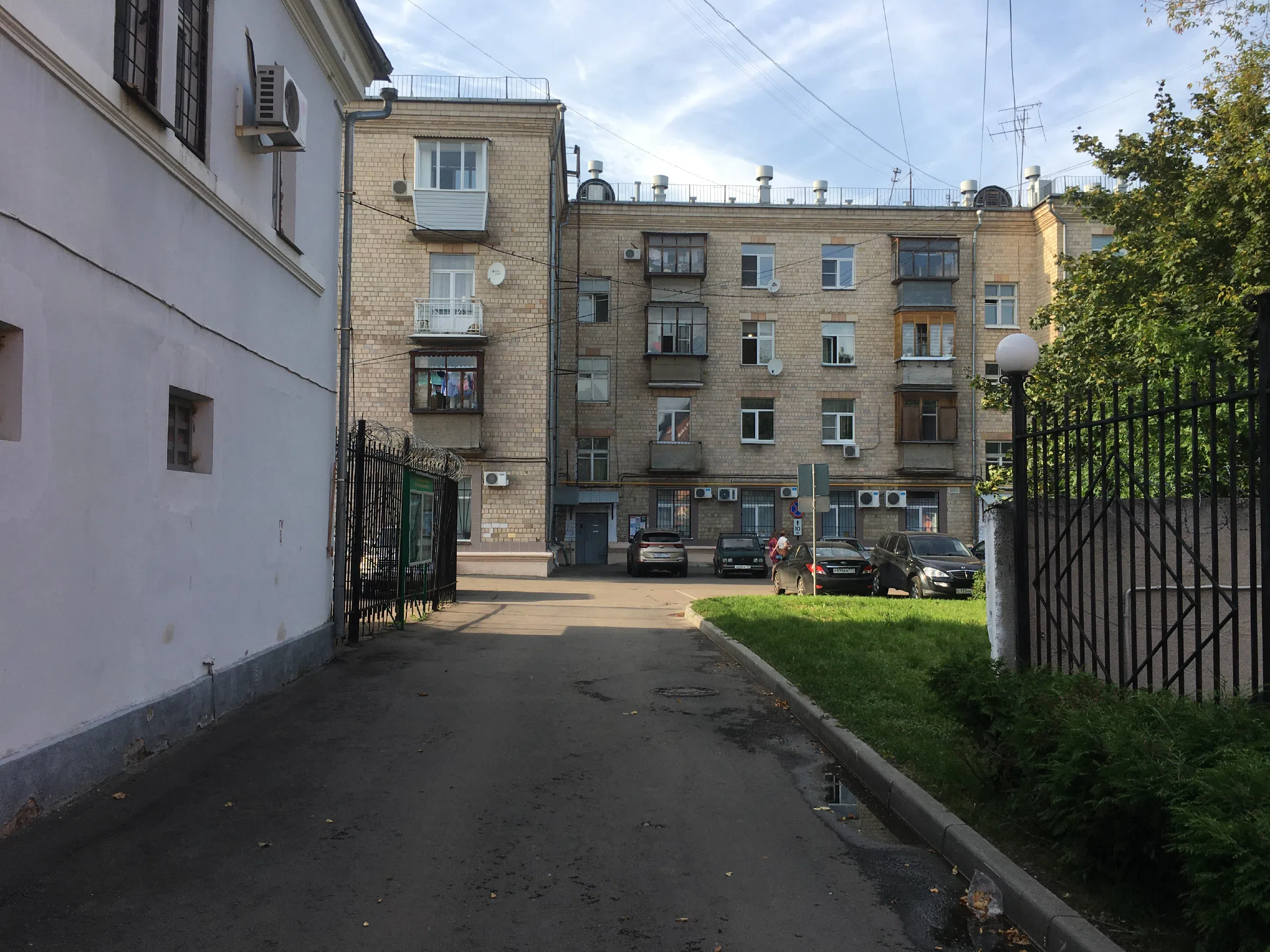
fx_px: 1064
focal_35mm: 29
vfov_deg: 48.2
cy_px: 476
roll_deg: +0.5
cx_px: 635
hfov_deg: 61.7
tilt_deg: +6.4
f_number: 2.2
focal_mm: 4.15
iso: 25
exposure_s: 1/452
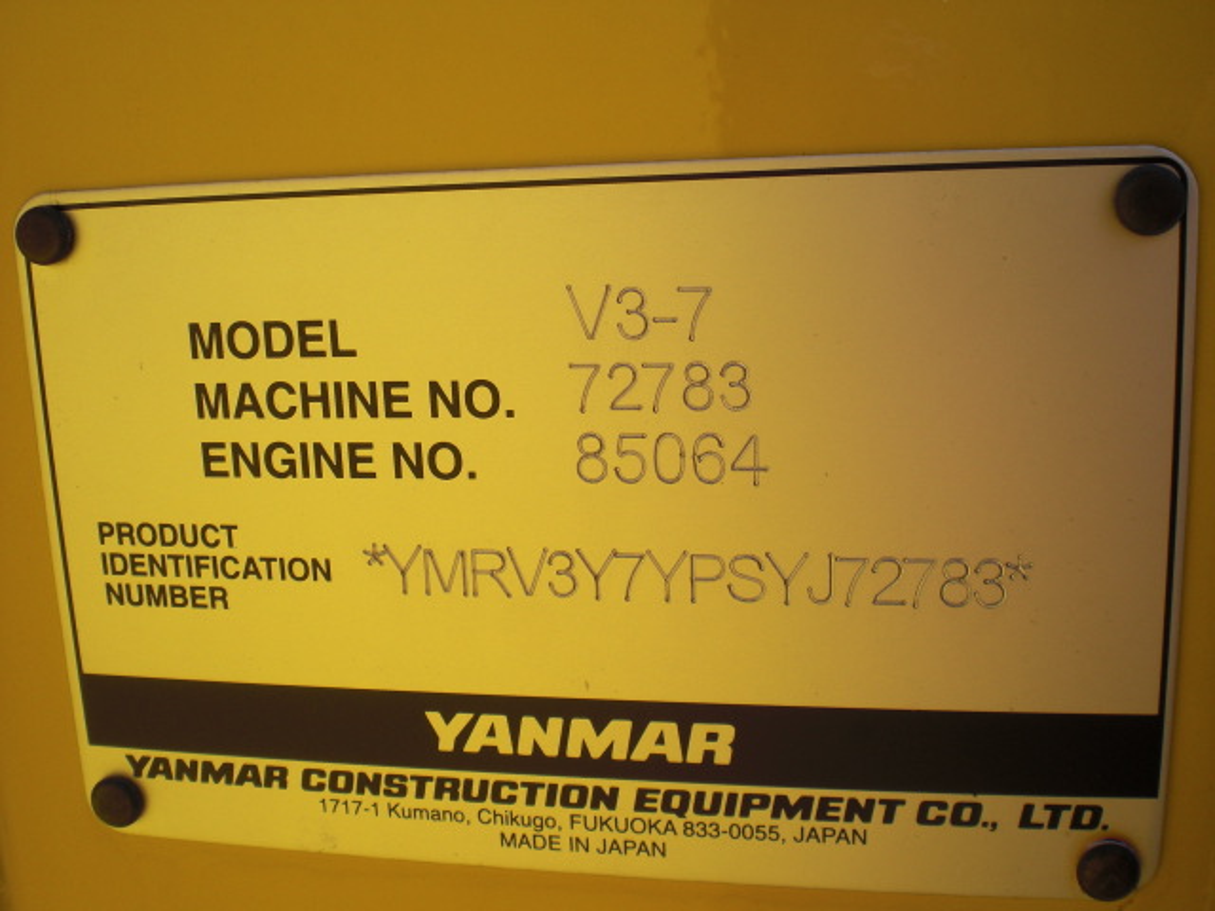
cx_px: 608
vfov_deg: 37.7
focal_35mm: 38
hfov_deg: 49.0
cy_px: 456
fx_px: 1334
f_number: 5.6
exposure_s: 1/400
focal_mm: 6.3
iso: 64
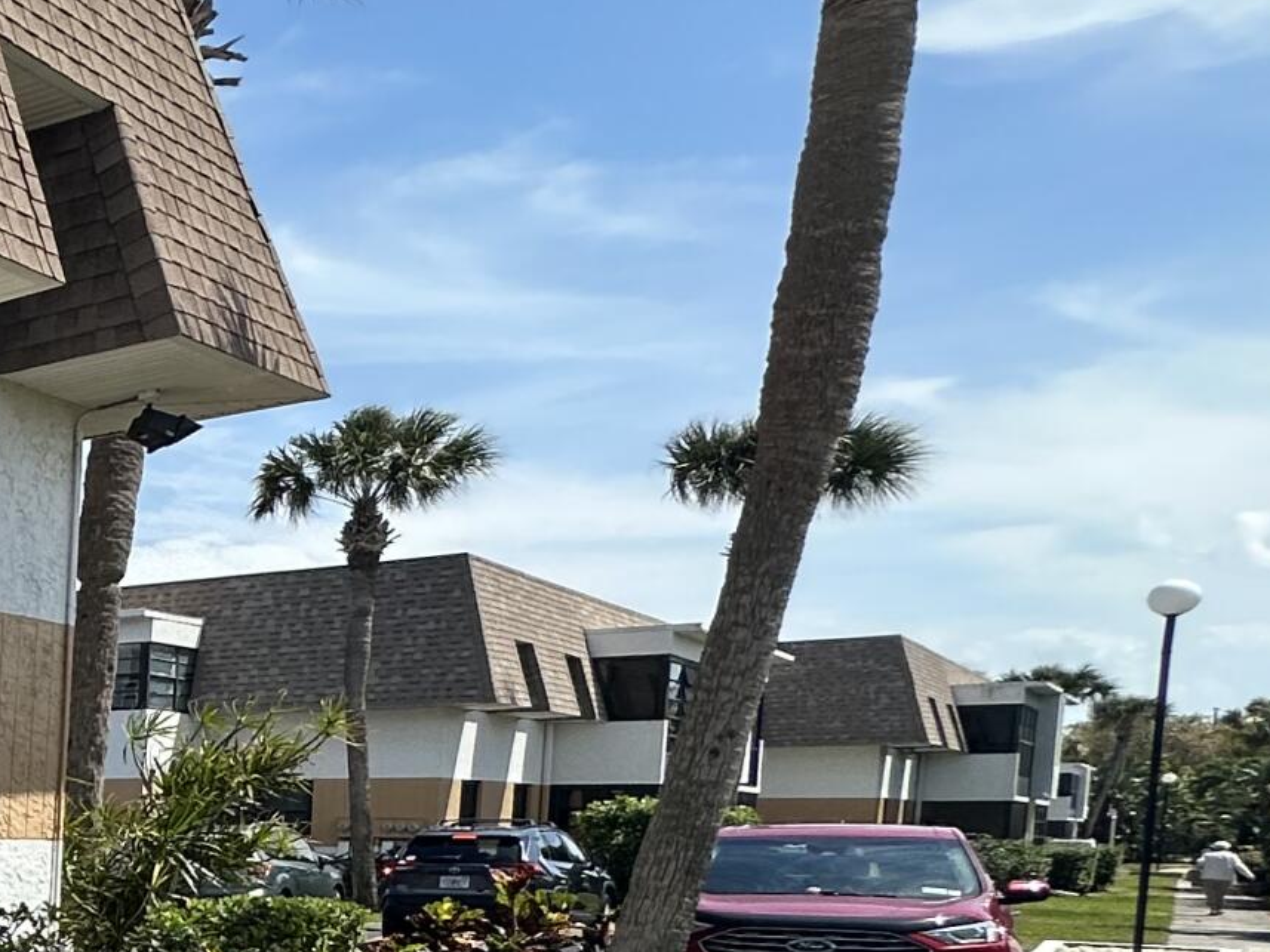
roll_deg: -1.2
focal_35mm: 49
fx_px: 1798
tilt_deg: -4.4
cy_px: 974
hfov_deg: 23.2
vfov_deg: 27.8
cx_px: -944
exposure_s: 1/1072
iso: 50
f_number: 2.2
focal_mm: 2.22
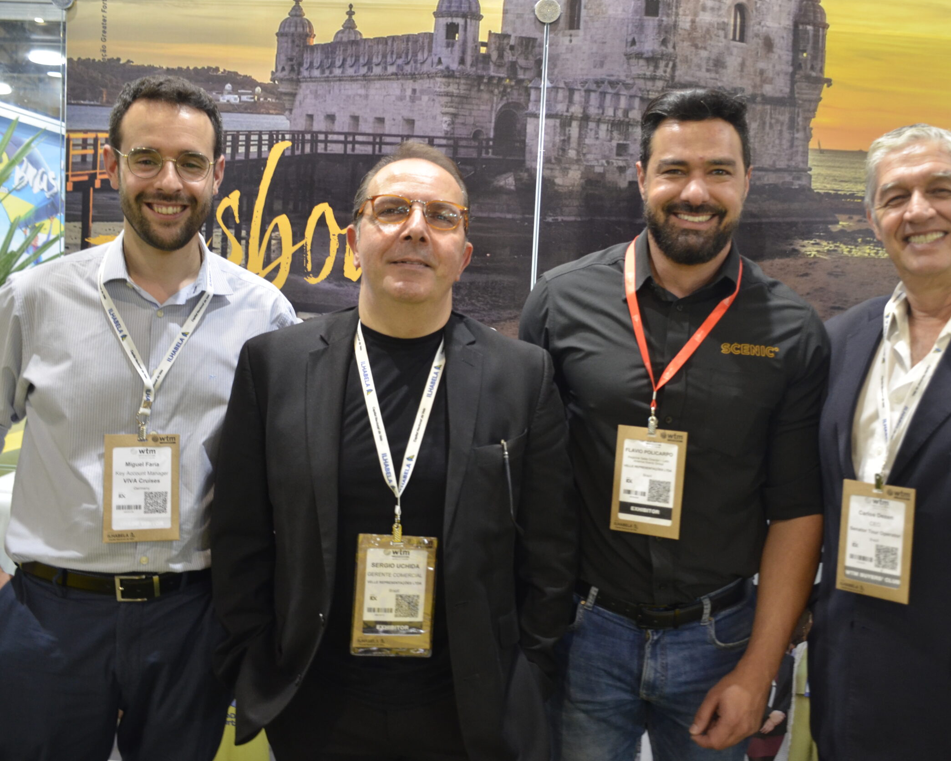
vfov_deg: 47.1
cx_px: 554
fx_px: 872
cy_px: 384
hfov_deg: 56.9
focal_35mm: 31
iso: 800
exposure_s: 1/50
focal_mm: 18
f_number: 3.5
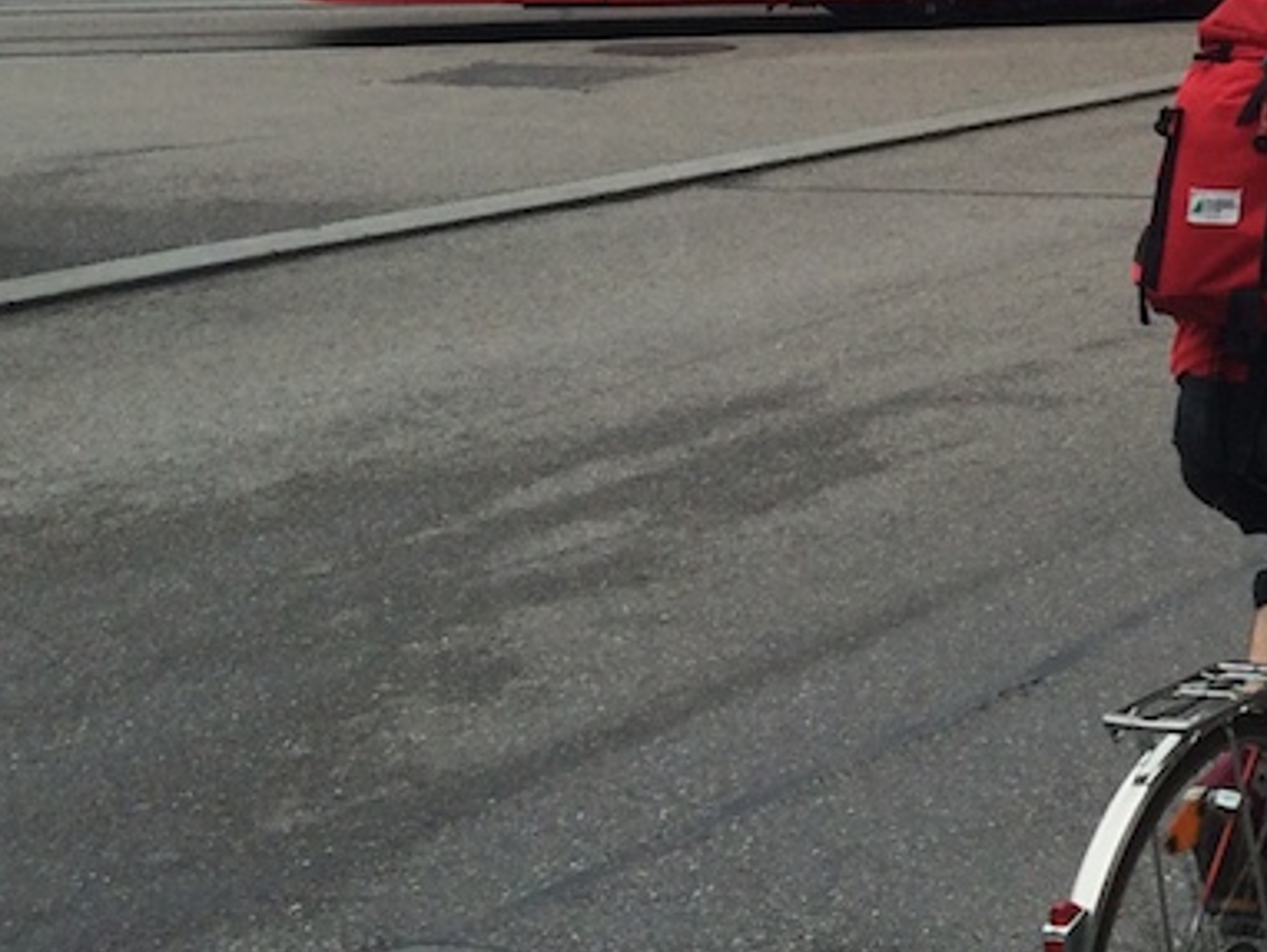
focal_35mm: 91
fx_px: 3333
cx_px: 1894
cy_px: -348
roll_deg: -0.4
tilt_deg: +4.7
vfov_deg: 15.3
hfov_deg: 19.0
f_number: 2.2
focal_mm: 4.15
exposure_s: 1/423
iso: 32
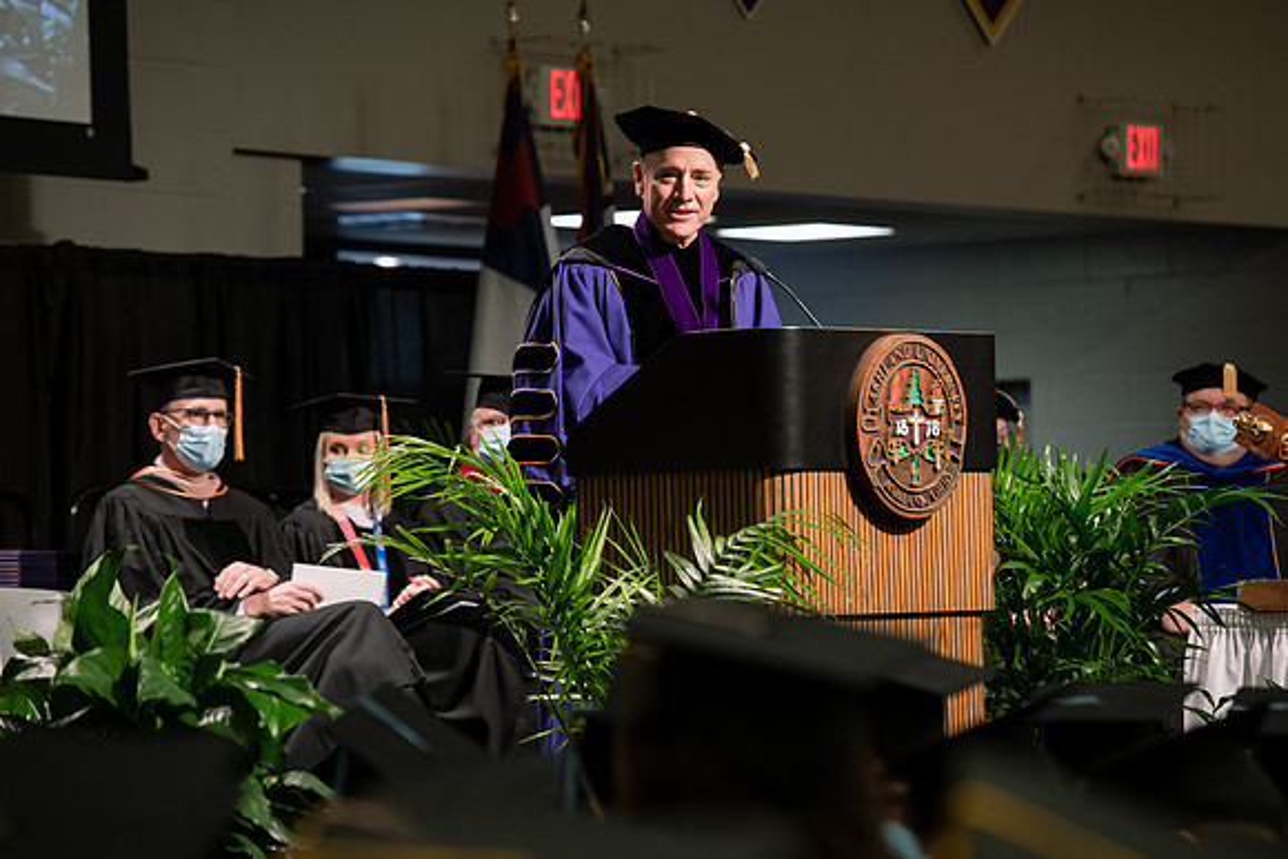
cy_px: 430
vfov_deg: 8.6
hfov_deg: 12.8
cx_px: 644
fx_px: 5726
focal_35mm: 160
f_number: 4.5
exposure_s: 1/200
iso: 1000
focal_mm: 160
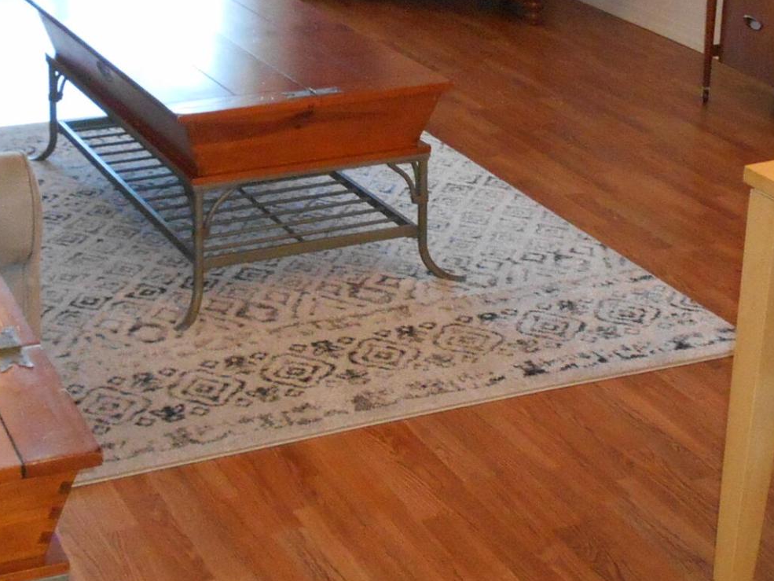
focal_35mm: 76
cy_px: 142
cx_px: 479
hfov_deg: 25.6
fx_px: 1700
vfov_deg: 19.3
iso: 450
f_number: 3.4
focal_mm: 4.7
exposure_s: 1/25
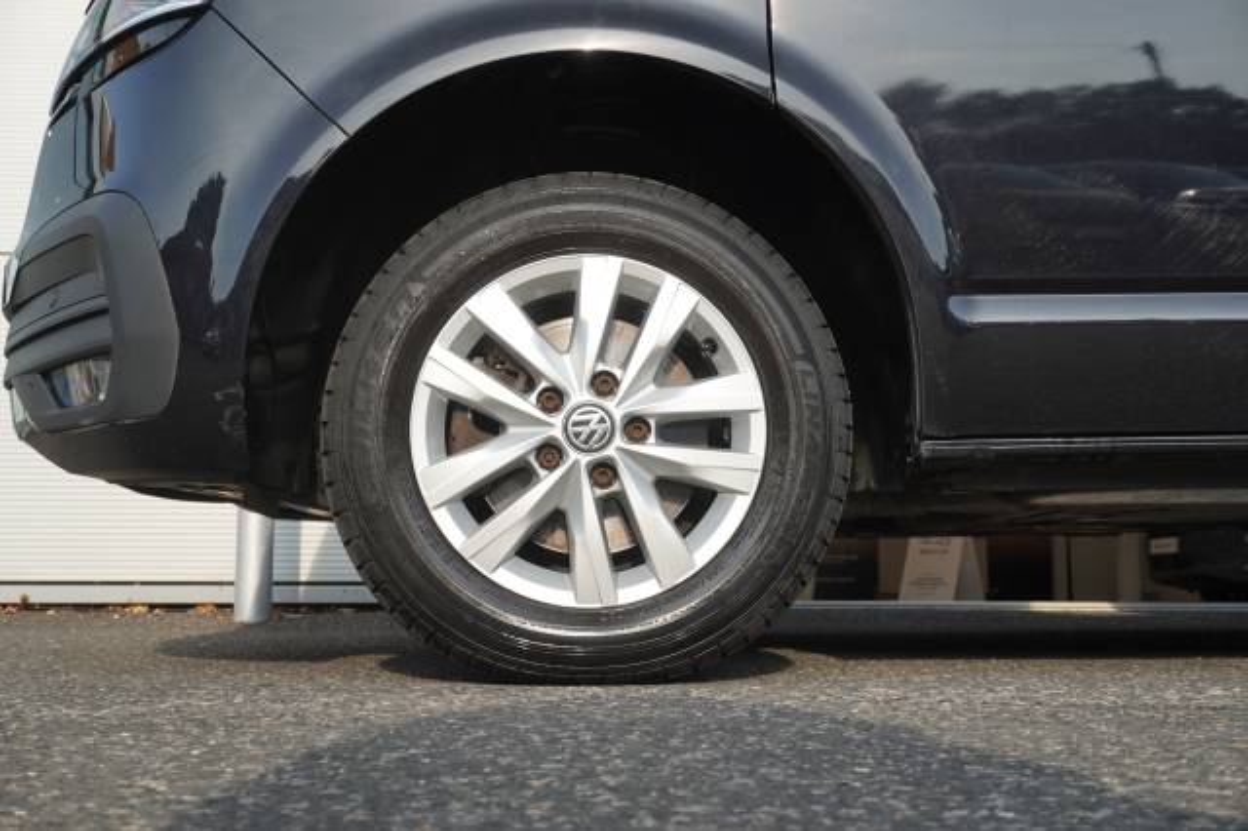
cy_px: 416
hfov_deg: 45.0
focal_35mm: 44
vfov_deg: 30.8
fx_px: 1507
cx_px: 624
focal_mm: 29
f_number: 6.7
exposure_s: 1/125
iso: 100
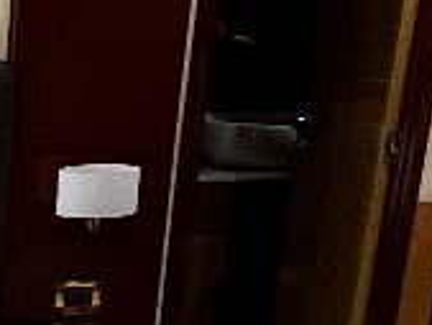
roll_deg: -0.9
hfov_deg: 18.3
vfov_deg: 15.5
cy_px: 362
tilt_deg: -18.9
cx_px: -243
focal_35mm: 93
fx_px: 1161
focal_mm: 1.57
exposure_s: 1/54
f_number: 1.8
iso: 320
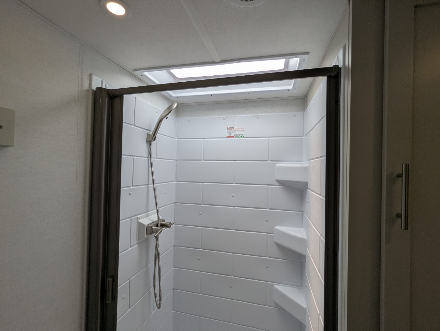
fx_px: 204
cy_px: 166
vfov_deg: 78.2
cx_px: 220
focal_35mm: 16
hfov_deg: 94.4
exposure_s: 1/553
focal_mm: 2.35
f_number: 2.2
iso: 33
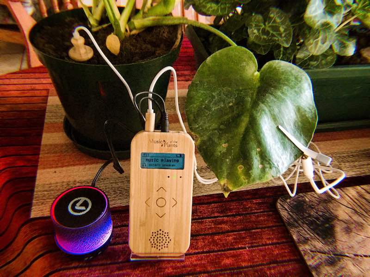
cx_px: 185
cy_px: 138
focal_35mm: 29
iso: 640
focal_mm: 4.15
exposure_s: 1/17
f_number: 2.2
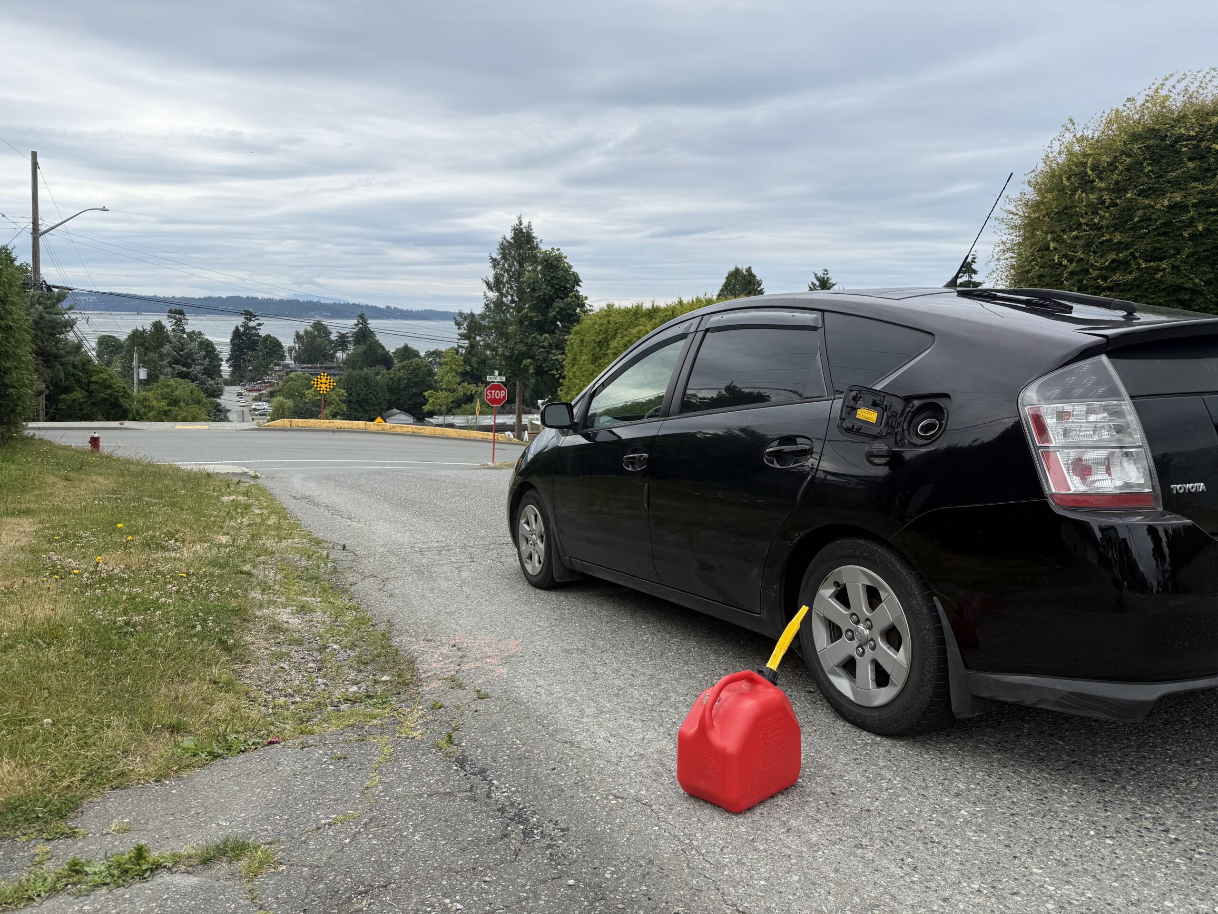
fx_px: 844
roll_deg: -2.2
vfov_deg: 56.8
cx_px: 609
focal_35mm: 24
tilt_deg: -8.8
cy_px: 457
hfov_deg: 71.6
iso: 80
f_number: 1.78
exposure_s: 1/3021
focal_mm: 6.76
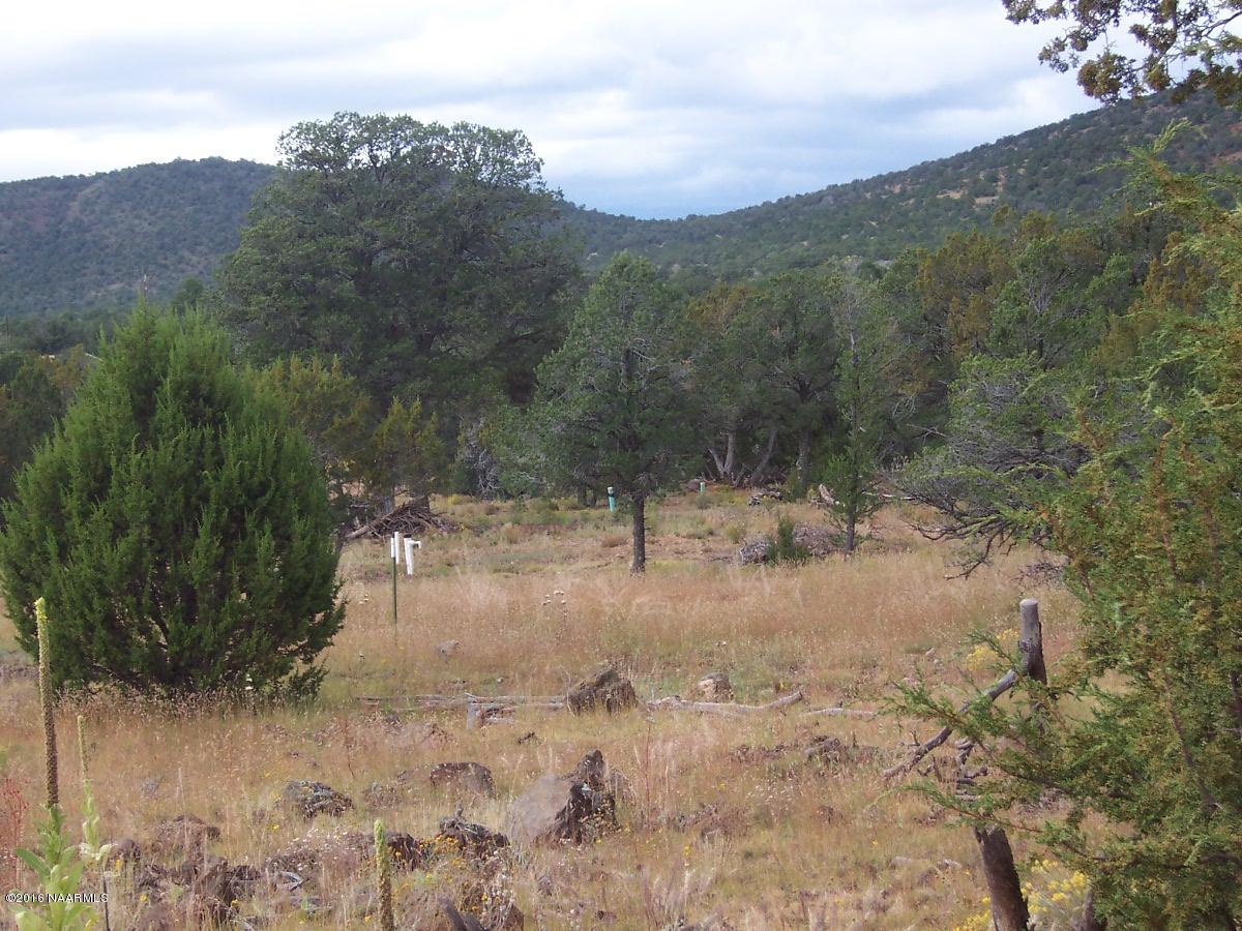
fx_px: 3516
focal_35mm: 98
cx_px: 621
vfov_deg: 15.1
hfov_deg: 20.0
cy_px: 466
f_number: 4.8
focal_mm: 15.2
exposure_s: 1/125
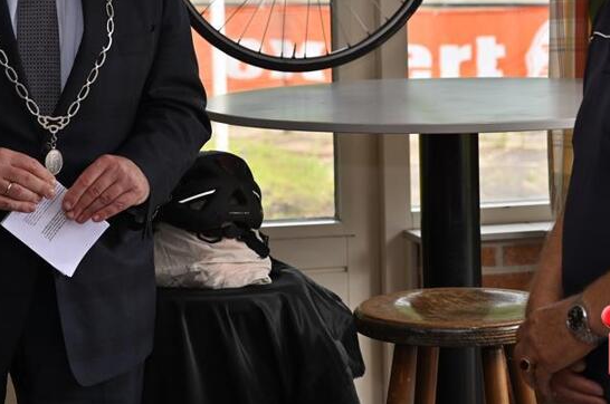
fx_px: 2030
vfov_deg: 11.3
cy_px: 62
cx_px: 315
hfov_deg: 17.1
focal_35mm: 120
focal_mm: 66
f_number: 5
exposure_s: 1/100
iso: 200
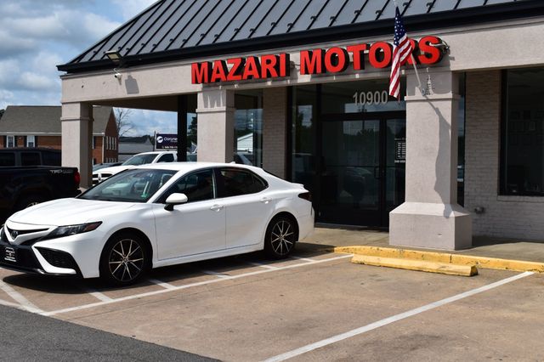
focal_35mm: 48
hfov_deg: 41.1
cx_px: 272
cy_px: 181
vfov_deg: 28.0
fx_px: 725
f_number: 11
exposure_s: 1/500
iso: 200
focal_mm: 32
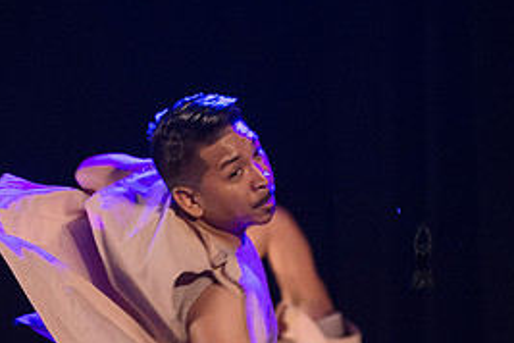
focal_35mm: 200
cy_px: 348
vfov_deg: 6.8
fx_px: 2855
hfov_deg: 10.3
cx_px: 173
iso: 4000
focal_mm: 92
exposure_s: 1/250
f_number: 2.8
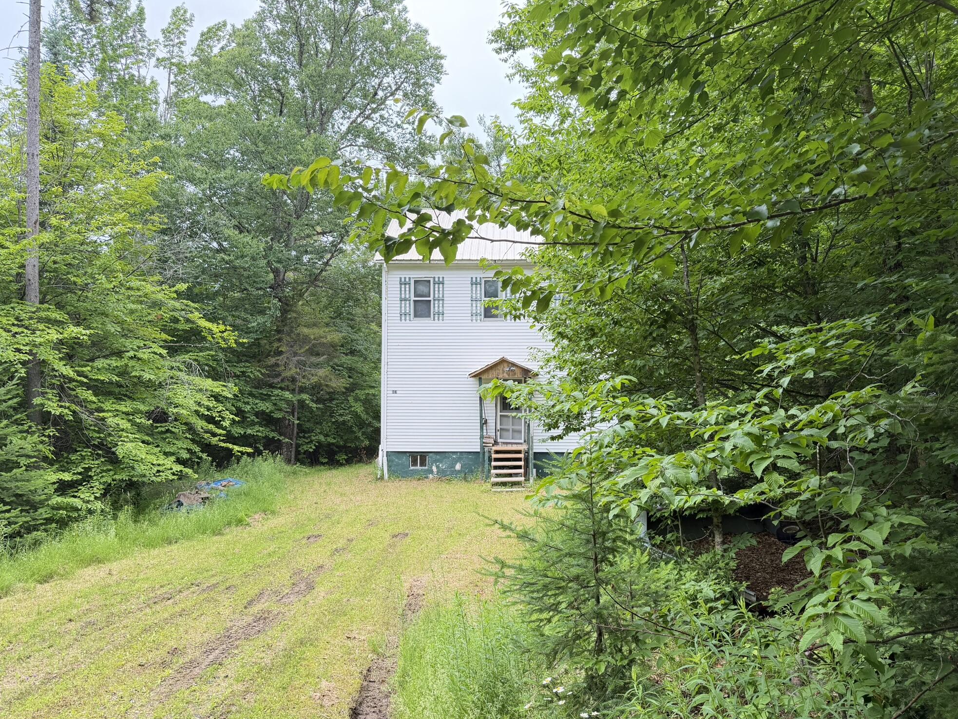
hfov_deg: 69.4
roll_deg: -0.1
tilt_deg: +0.1
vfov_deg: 54.9
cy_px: 373
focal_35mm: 25
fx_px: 692
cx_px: 468
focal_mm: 6.76
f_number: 1.78
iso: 100
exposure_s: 1/421
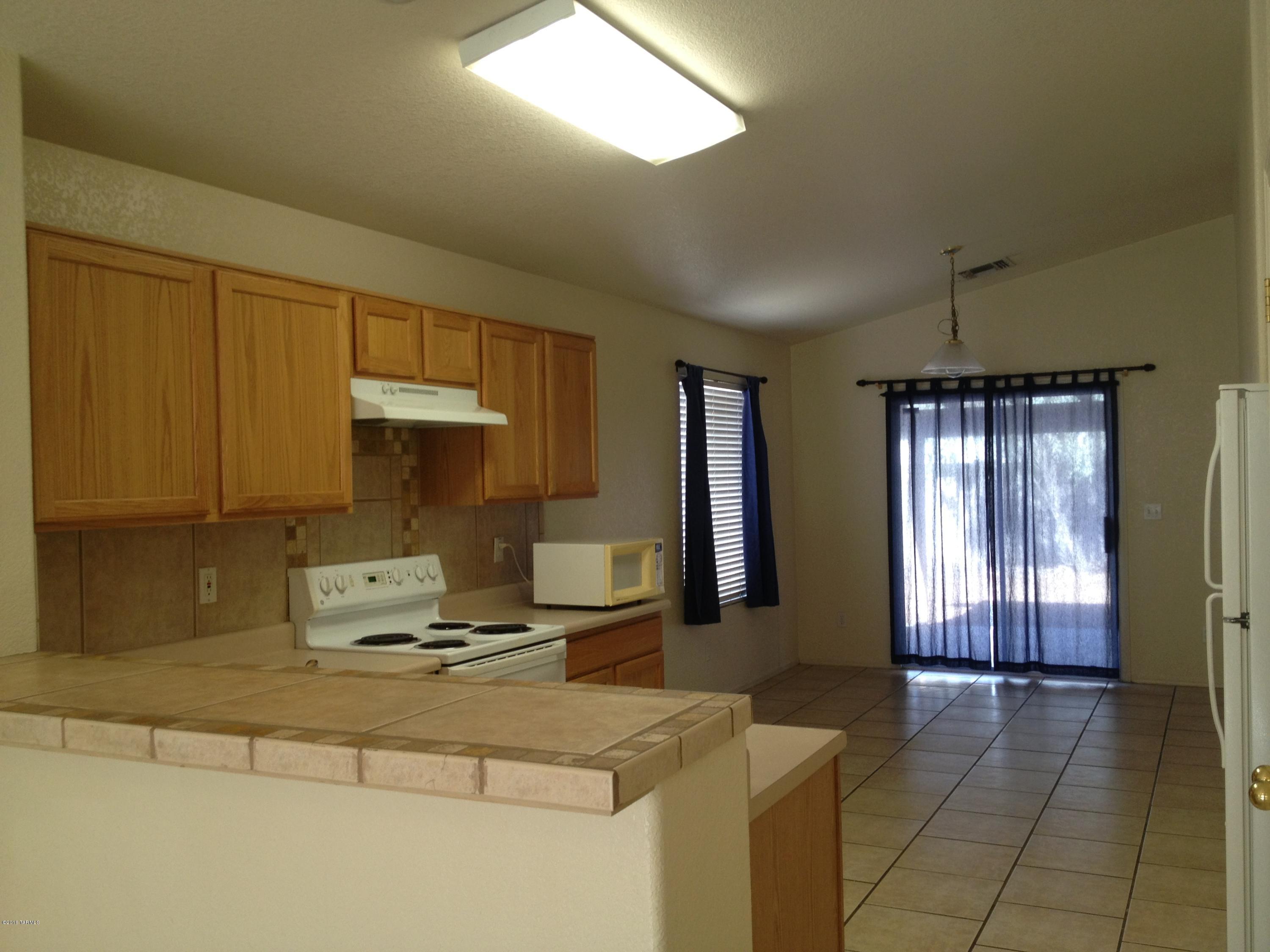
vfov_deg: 40.7
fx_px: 1284
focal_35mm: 35
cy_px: 476
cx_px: 635
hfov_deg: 52.6
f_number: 2.4
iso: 50
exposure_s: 1/40
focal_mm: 4.28
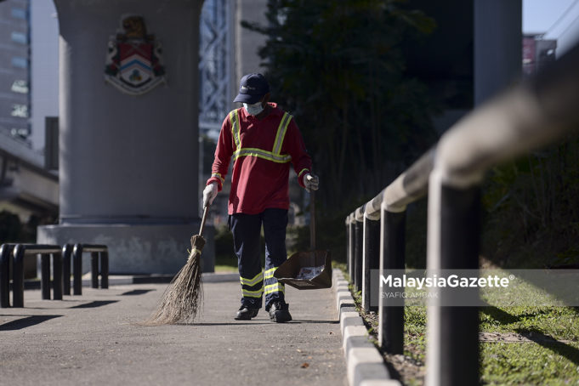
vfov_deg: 13.4
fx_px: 1640
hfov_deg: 20.0
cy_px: 193
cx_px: 290
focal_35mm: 102
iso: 250
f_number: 4.5
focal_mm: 102
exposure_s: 1/4000
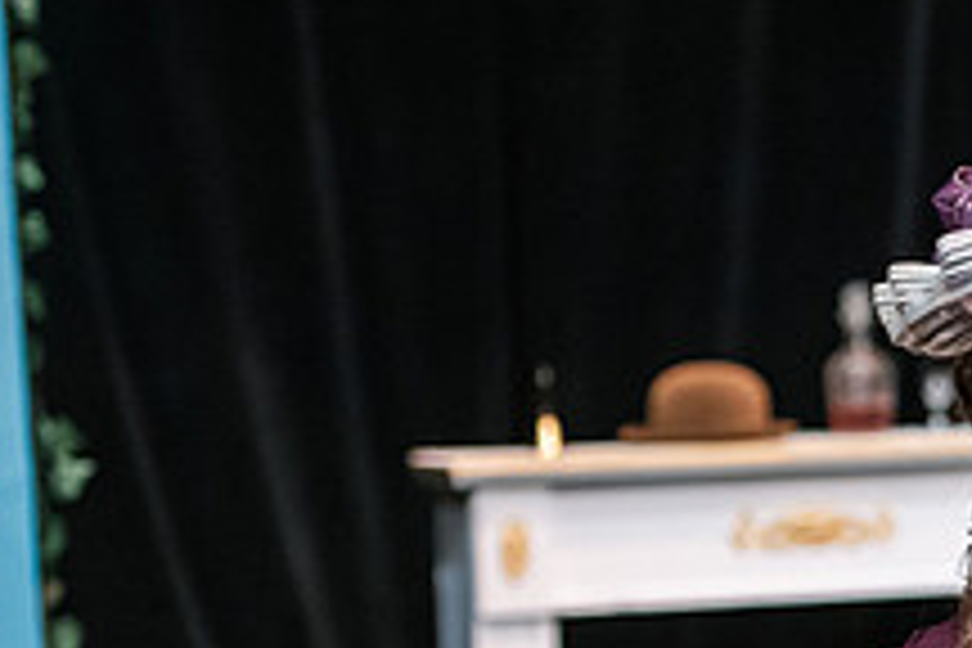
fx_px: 5427
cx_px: 1202
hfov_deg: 10.1
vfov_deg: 6.8
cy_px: 556
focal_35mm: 201
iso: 3200
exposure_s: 1/200
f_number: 3.2
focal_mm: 75
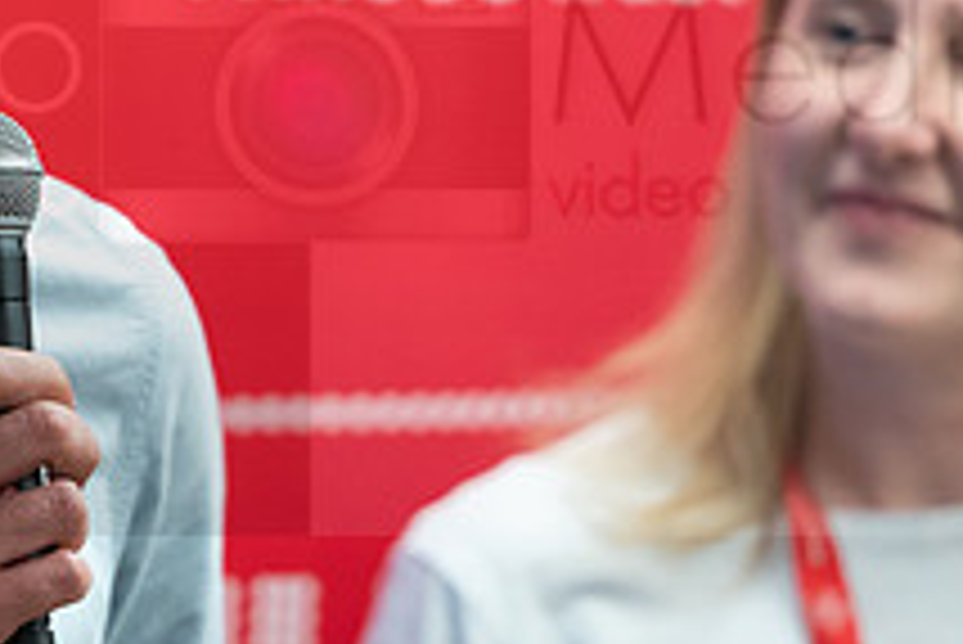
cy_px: 136
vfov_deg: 2.3
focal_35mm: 594
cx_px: 441
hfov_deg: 3.5
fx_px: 15900
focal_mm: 200
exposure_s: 1/250
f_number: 2.8
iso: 2000
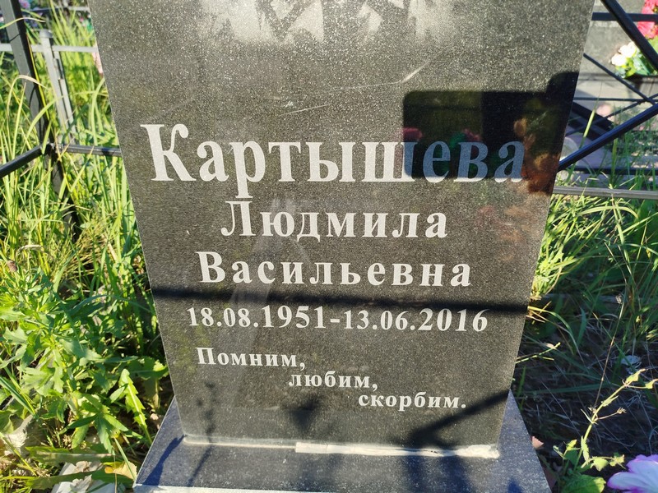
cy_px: 246
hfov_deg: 71.6
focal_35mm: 24
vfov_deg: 56.8
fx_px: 456
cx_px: 329
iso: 50
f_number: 1.7
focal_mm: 5.31
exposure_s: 1/341
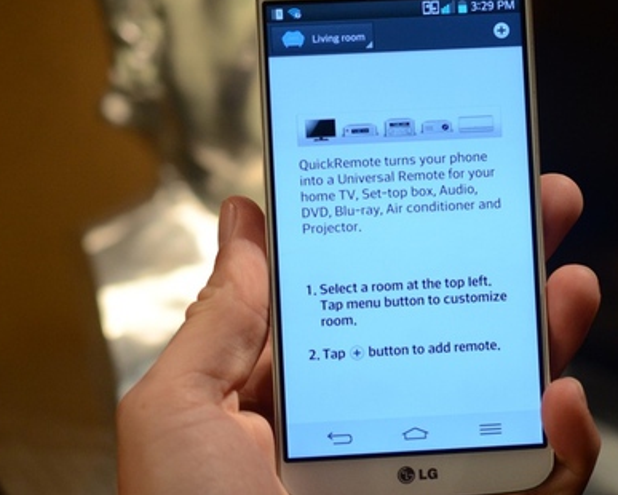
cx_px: 455
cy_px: 226
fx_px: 1592
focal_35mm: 87
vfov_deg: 17.7
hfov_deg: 21.8
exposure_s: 1/320
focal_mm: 40
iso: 1250
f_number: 3
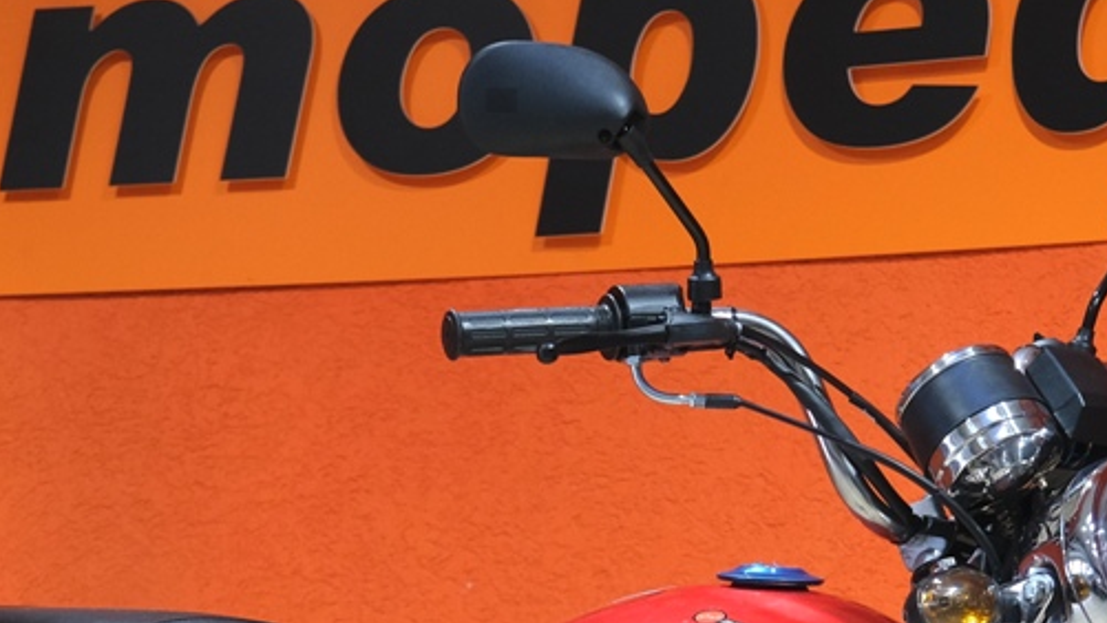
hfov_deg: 14.0
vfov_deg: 7.8
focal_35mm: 154
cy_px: 743
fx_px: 4521
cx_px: 566
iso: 800
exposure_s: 1/60
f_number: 4
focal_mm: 30.8
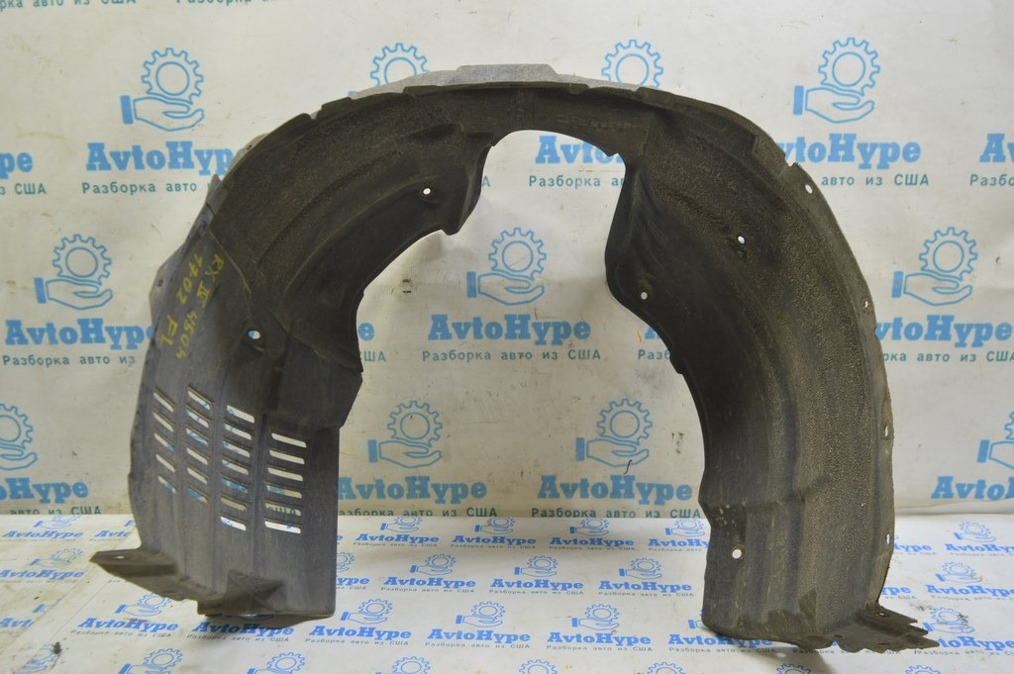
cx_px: 507
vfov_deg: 43.5
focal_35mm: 30
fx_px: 844
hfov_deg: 62.0
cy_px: 337
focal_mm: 20
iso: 400
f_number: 5.6
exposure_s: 1/15
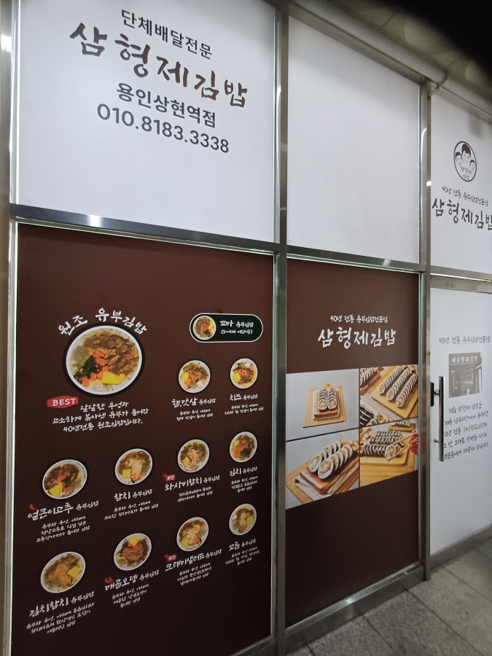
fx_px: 303
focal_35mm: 16
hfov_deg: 78.1
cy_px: 328
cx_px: 246
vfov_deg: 94.5
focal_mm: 1.64
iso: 400
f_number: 2.2
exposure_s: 1/24
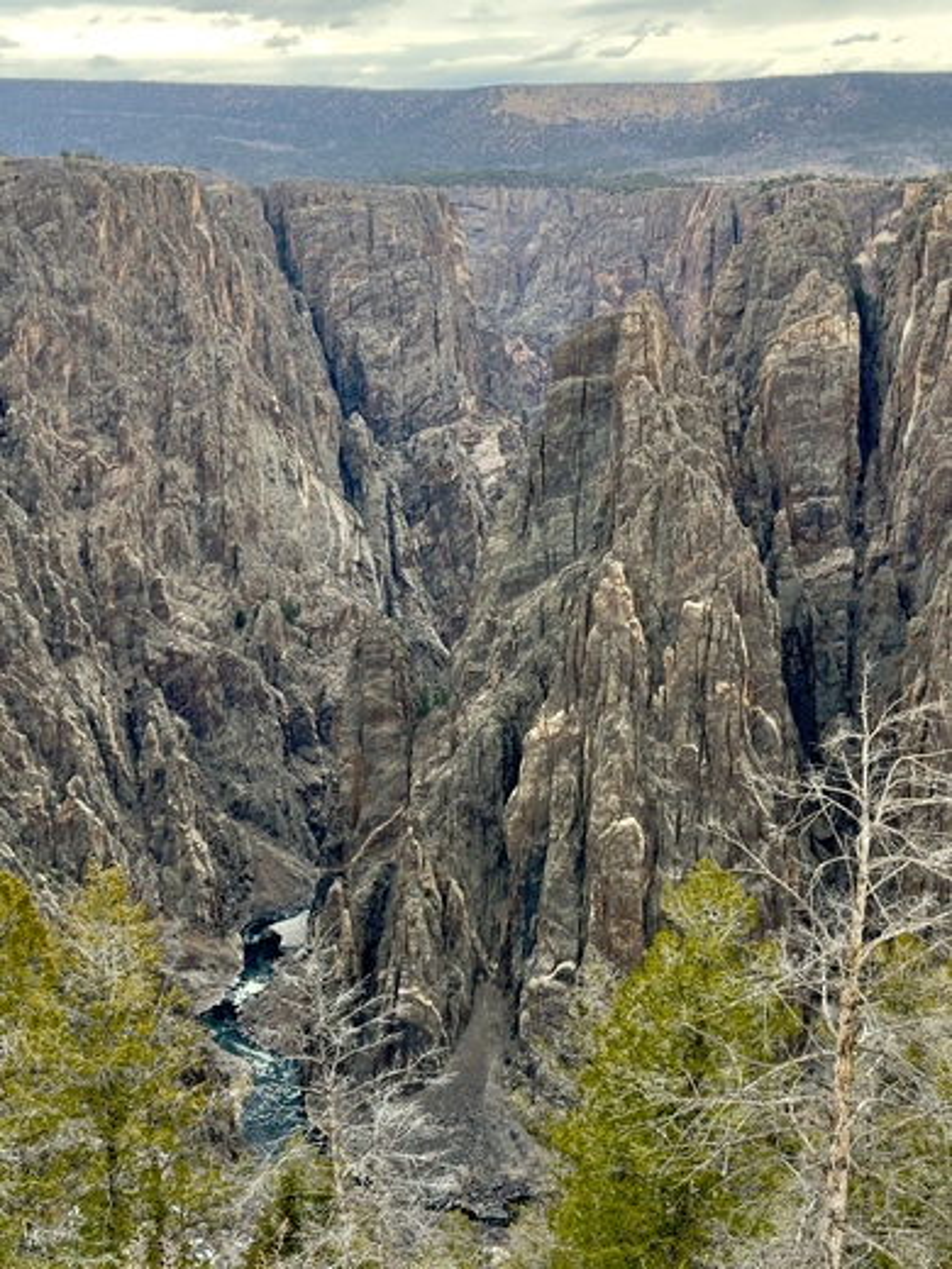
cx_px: 476
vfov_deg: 39.7
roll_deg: +0.9
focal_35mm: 48
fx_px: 1760
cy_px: 634
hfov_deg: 30.3
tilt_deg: -15.5
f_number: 1.78
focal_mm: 6.86
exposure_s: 1/366
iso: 64
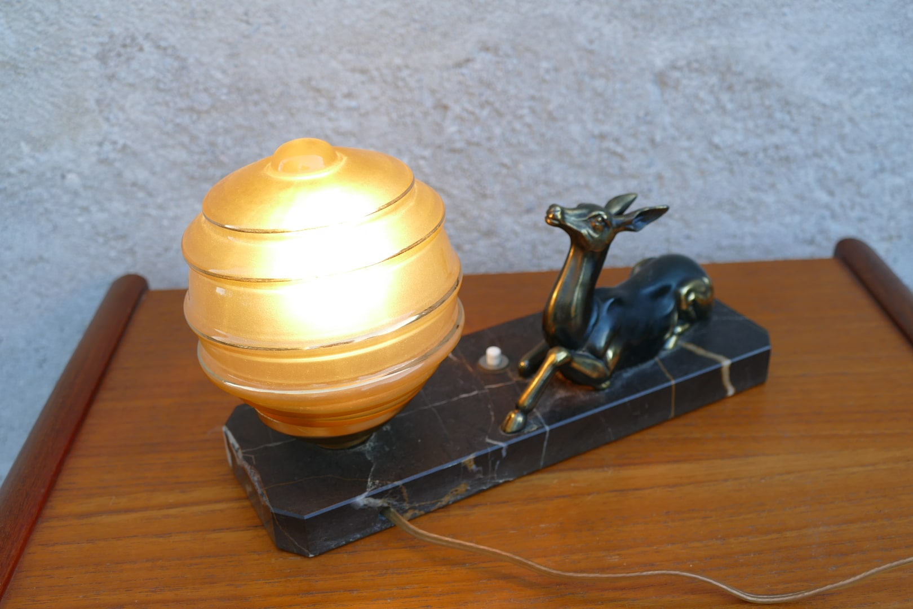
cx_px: 456
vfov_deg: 33.4
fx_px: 1014
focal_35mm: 40
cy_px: 304
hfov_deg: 48.5
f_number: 3.1
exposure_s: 1/100
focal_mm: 14.5
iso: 125
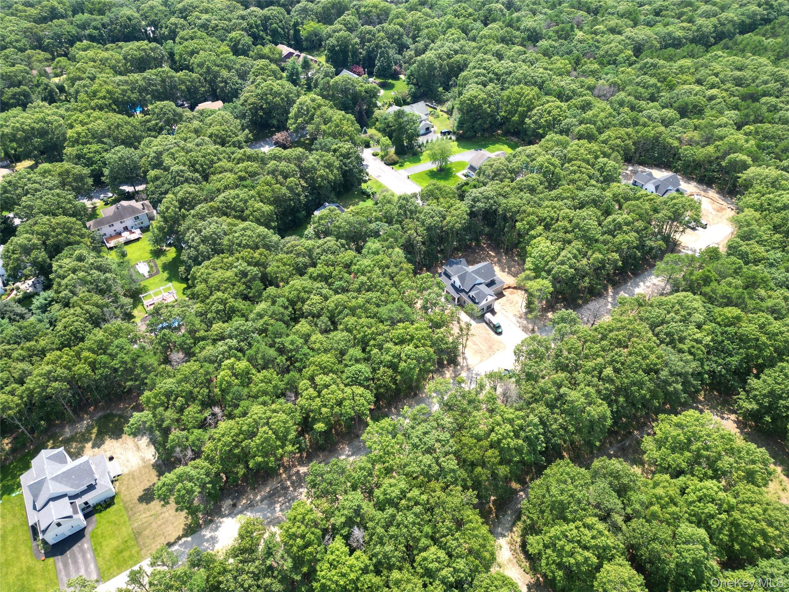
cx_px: 394
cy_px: 296
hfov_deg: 71.6
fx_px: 547
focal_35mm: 24
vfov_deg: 56.8
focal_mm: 6.72
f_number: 1.7
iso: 100
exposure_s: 1/725
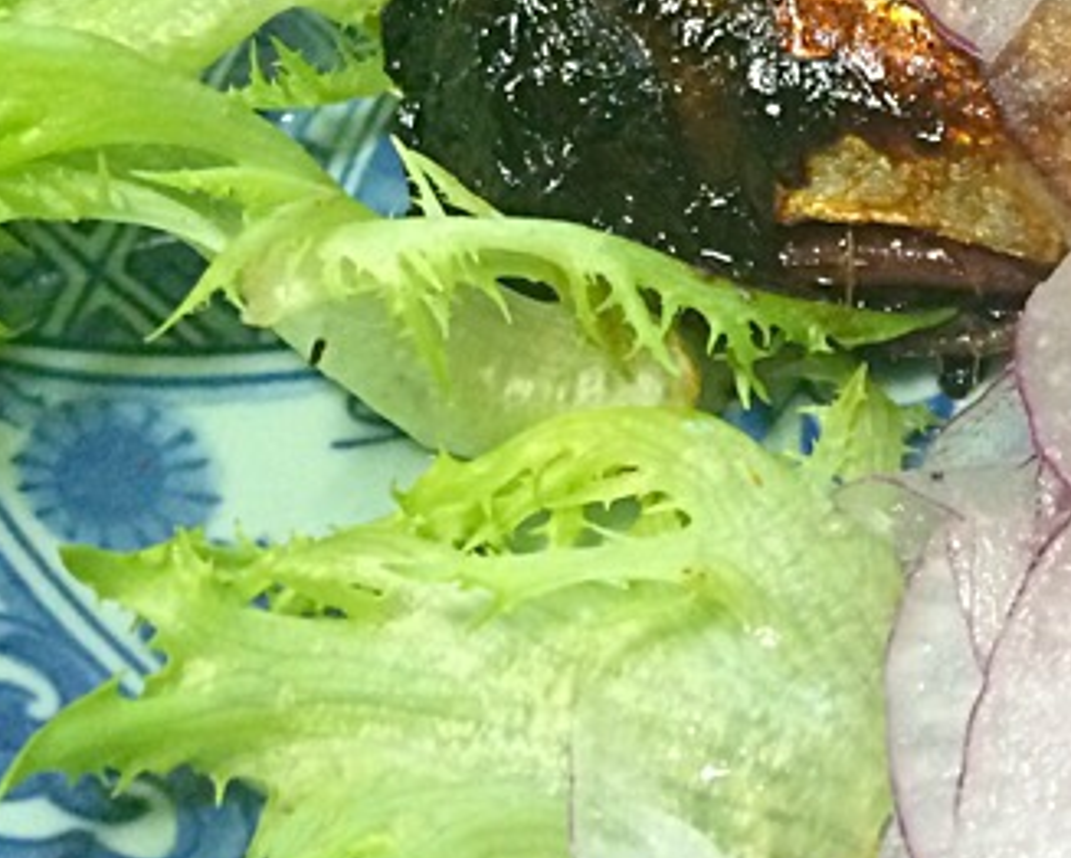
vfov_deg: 18.0
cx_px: 1186
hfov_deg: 21.8
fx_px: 2632
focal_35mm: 83
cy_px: -13
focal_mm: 4.15
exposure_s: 1/30
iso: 125
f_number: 2.2
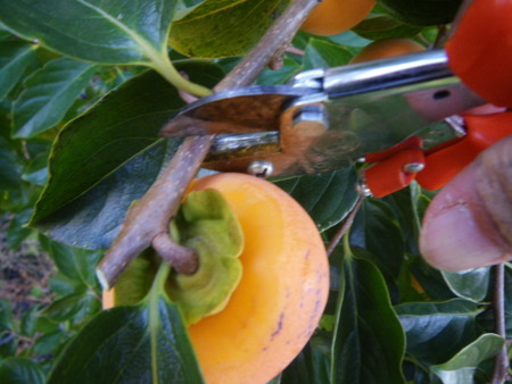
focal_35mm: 28
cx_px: 256
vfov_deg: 49.8
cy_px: 192
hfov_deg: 63.4
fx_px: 414
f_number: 3.5
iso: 160
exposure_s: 1/50
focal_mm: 5
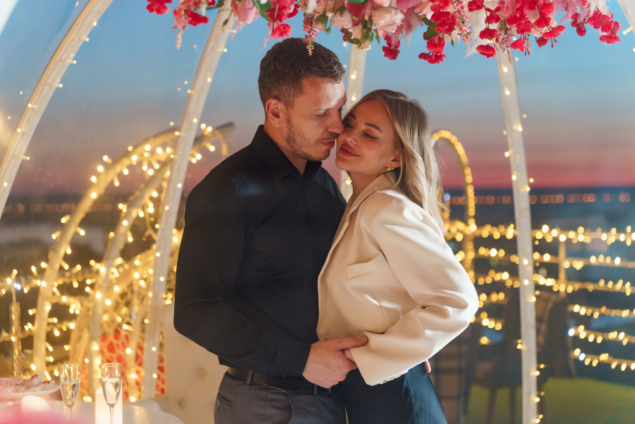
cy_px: 212
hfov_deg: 28.8
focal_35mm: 70
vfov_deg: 19.5
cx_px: 317
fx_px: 1235
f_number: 2.8
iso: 3200
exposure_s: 1/40
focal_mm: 70
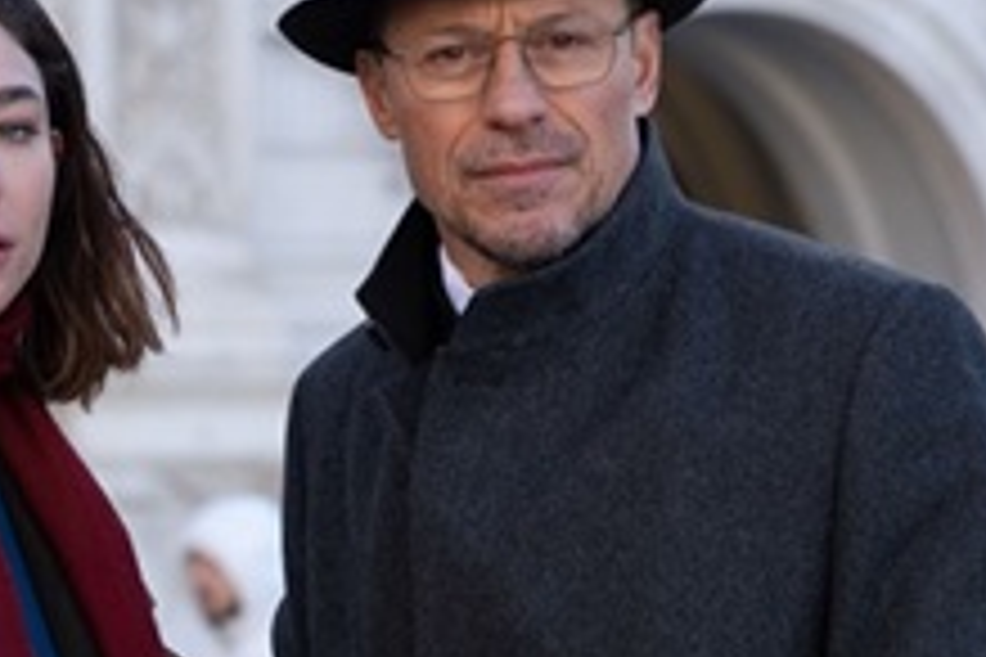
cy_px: 261
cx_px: 239
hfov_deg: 8.5
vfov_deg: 5.7
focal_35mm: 243
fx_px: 6655
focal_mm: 80
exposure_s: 1/1000
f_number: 4
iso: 800
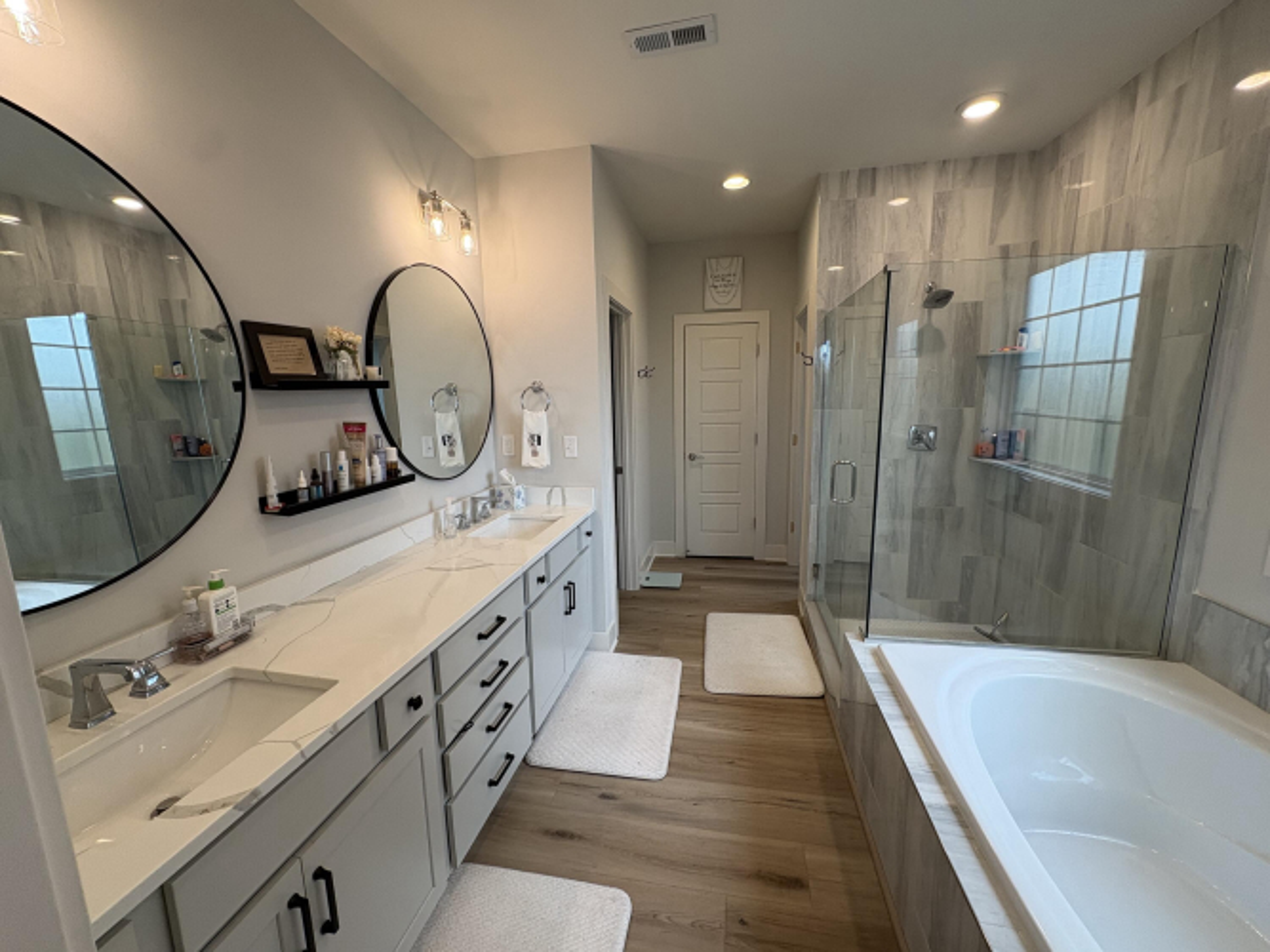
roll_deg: +1.2
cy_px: 476
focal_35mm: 14
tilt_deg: -9.4
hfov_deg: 102.1
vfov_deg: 85.7
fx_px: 514
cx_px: 635
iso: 125
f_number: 2.2
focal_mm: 2.22
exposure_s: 1/120
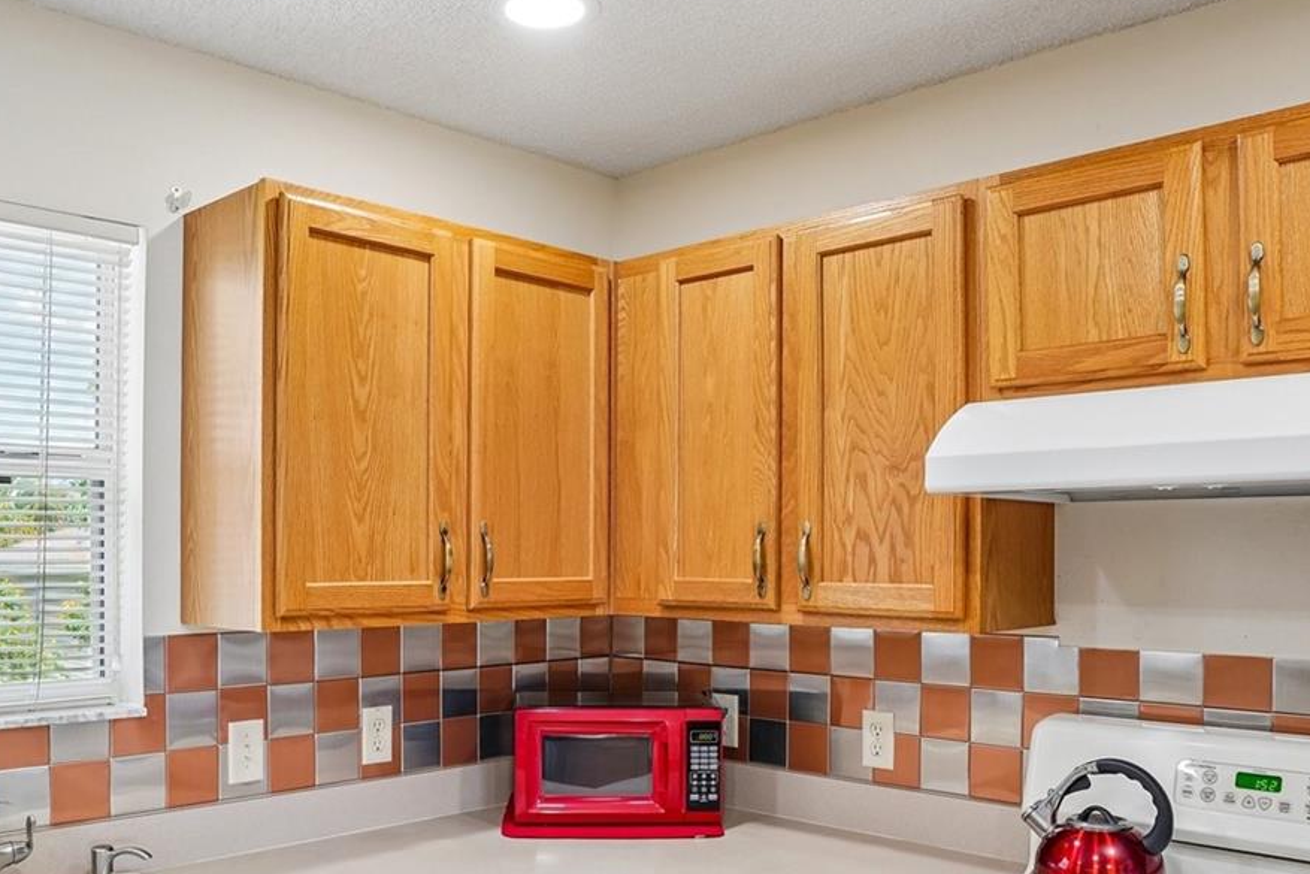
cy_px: 559
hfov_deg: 60.0
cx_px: 559
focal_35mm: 31
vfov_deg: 42.0
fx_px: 1128
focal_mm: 17
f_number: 9
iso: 400
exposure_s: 1/15
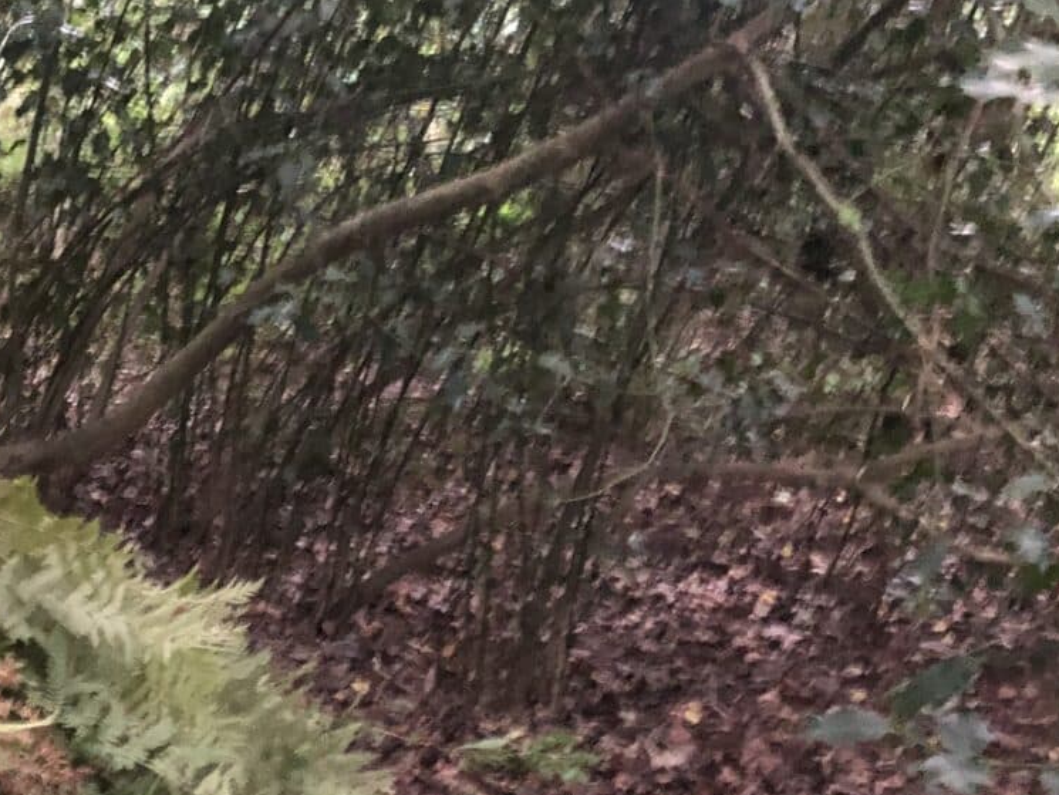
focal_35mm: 77
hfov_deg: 23.0
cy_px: 384
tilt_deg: -14.1
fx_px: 2356
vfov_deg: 19.1
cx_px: -242
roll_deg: +0.7
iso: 125
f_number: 1.8
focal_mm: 3.99
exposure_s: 1/4
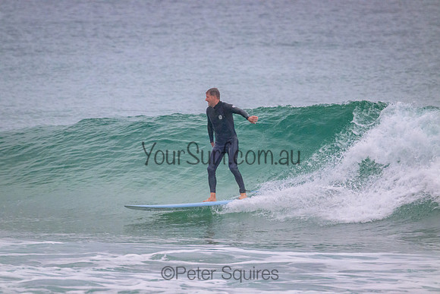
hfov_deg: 2.6
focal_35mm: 800
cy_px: 147
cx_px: 220
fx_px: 9780
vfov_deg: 1.7
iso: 8000
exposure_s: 1/1250
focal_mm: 800
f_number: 11
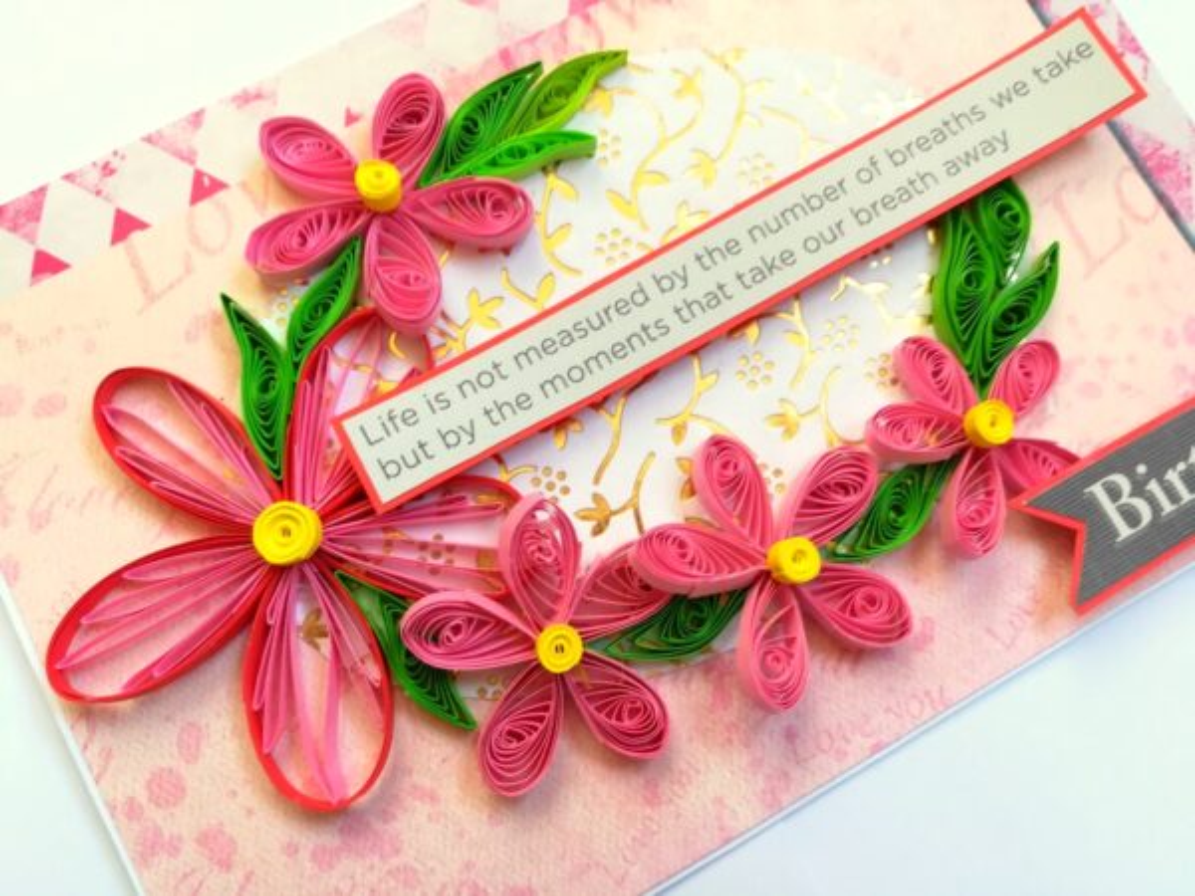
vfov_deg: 53.1
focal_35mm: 26
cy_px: 448
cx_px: 598
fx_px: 898
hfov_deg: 67.3
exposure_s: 1/30
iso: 100
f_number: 2.2
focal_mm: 3.83
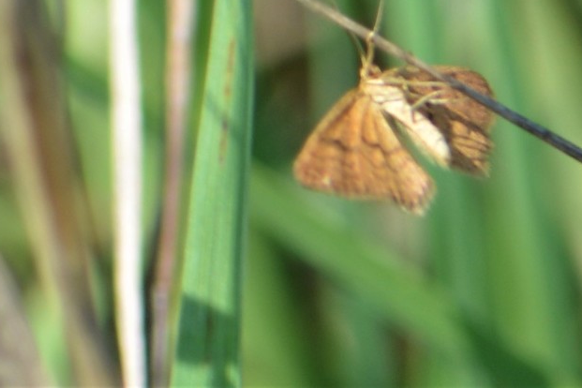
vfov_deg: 2.0
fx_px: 11251
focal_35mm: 696
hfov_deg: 3.0
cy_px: 96
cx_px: 302
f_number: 8
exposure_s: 1/160
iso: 100
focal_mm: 300
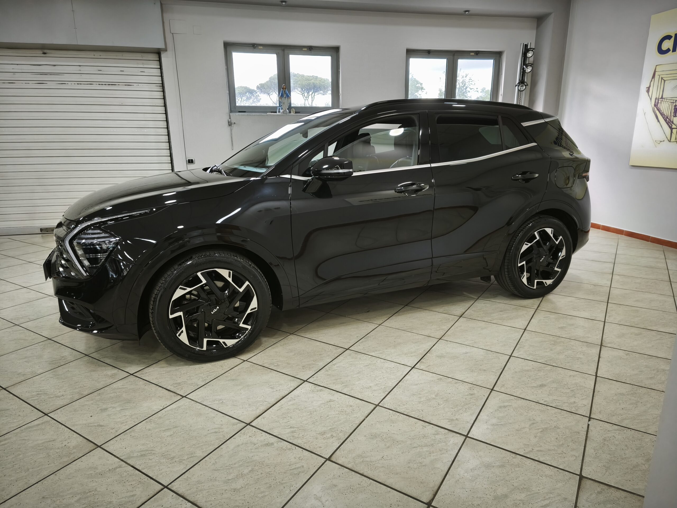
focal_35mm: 23
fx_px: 450
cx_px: 338
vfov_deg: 58.9
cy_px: 254
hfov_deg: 73.9
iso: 800
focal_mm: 5.35
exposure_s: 1/33.3
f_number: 1.7
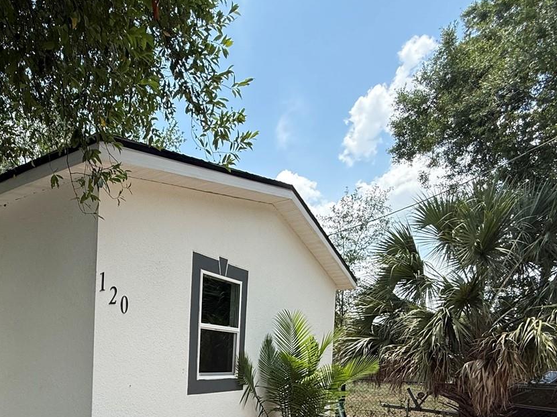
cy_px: 388
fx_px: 434
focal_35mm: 27
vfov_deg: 45.6
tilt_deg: -4.3
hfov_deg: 62.6
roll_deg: -2.0
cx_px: 159
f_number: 2.2
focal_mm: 2.22
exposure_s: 1/820
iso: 64
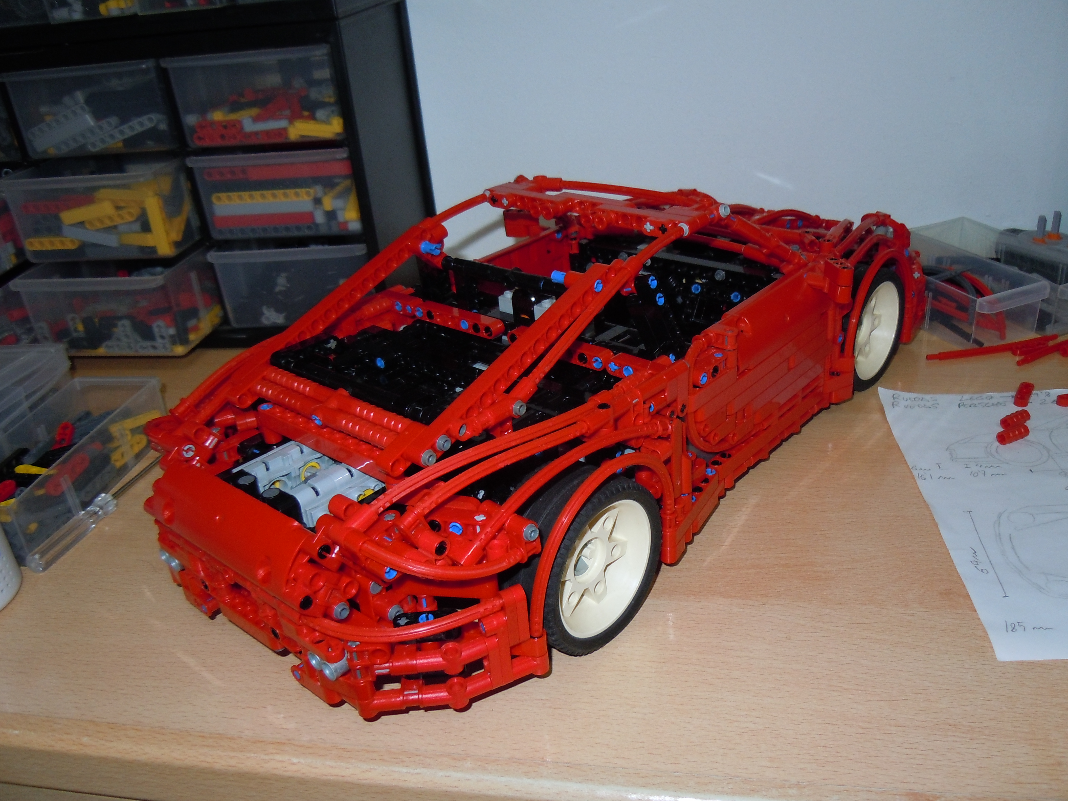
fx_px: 926
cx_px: 534
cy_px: 400
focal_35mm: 30
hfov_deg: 60.0
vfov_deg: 46.8
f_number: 3.5
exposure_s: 1/30
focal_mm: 5.4
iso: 200
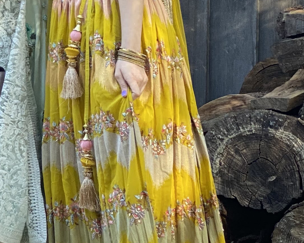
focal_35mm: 190
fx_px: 1710
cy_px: 26
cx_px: -214
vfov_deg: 8.1
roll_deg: -0.6
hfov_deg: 9.7
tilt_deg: -1.3
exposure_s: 1/122
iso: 64
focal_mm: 6
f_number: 2
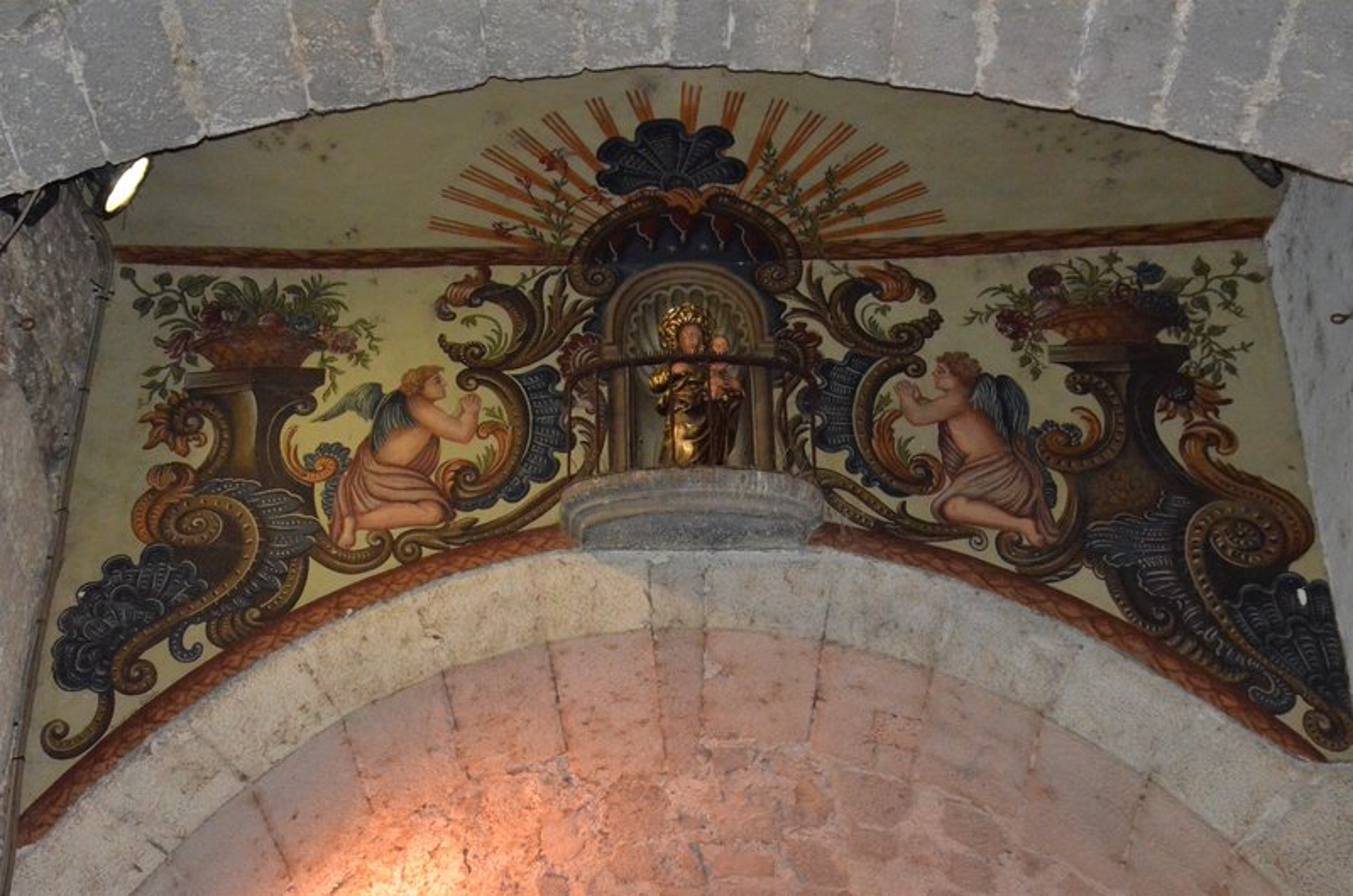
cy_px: 448
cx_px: 676
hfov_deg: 32.0
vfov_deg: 21.5
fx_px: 2363
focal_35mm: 63
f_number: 8
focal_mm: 42
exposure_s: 1/60
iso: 6400
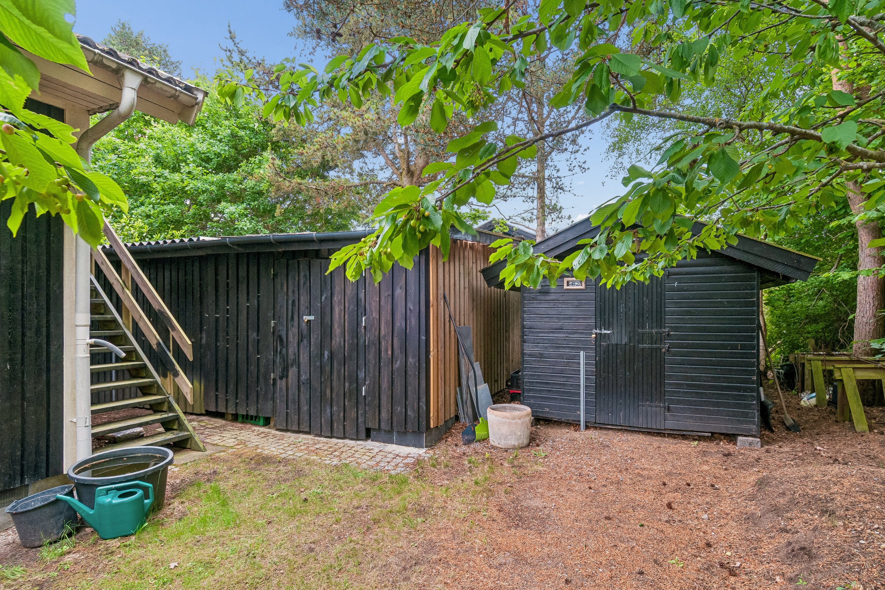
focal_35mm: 18
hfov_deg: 90.0
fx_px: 442
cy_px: 295
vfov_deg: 67.4
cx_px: 442
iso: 400
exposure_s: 1/25
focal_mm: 12
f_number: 10
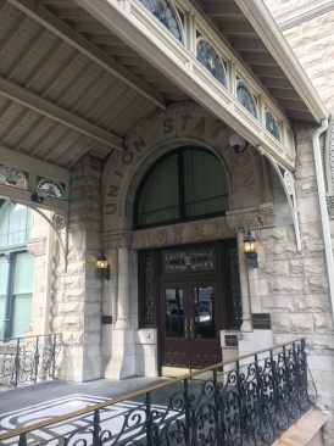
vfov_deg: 61.7
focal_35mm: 29
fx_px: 374
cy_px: 223
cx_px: 167
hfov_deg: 48.2
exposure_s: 1/120
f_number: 2.2
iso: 32
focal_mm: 4.15
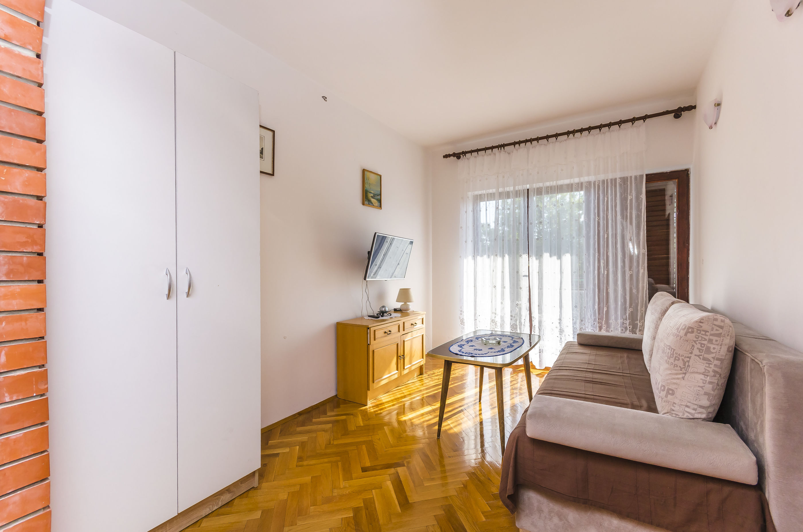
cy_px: 266
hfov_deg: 100.5
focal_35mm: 15
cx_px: 402
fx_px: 334
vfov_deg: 77.1
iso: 200
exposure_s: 1/200
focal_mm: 10
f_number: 8
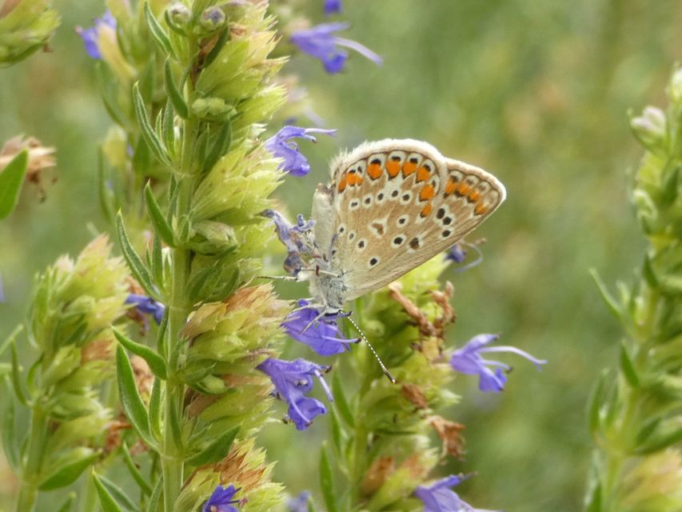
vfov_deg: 12.4
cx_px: 341
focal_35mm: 120
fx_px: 2365
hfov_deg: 16.4
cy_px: 256
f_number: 5.1
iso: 160
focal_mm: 21.5
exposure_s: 1/80
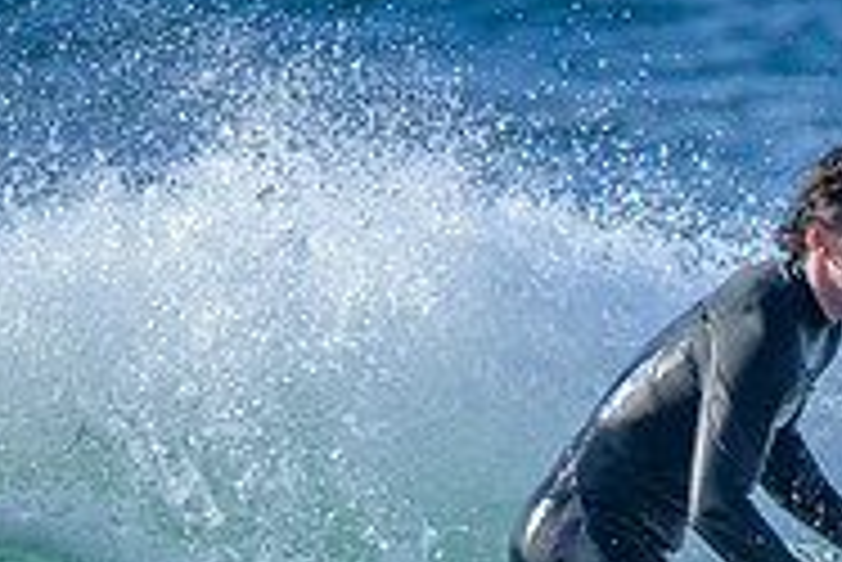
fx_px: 79886
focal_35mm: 3413
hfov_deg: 0.6
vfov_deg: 0.4
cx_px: 804
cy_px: 899
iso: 320
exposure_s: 1/2000
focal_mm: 800
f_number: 6.3
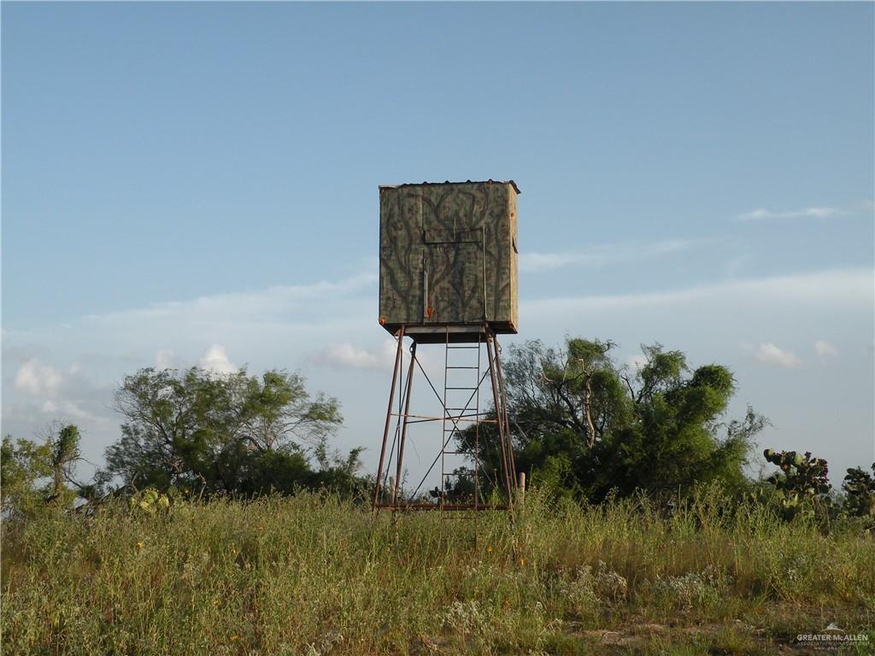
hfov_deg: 34.3
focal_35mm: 56
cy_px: 328
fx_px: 1416
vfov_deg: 26.1
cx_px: 438
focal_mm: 9.8
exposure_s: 1/217
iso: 64
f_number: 5.6
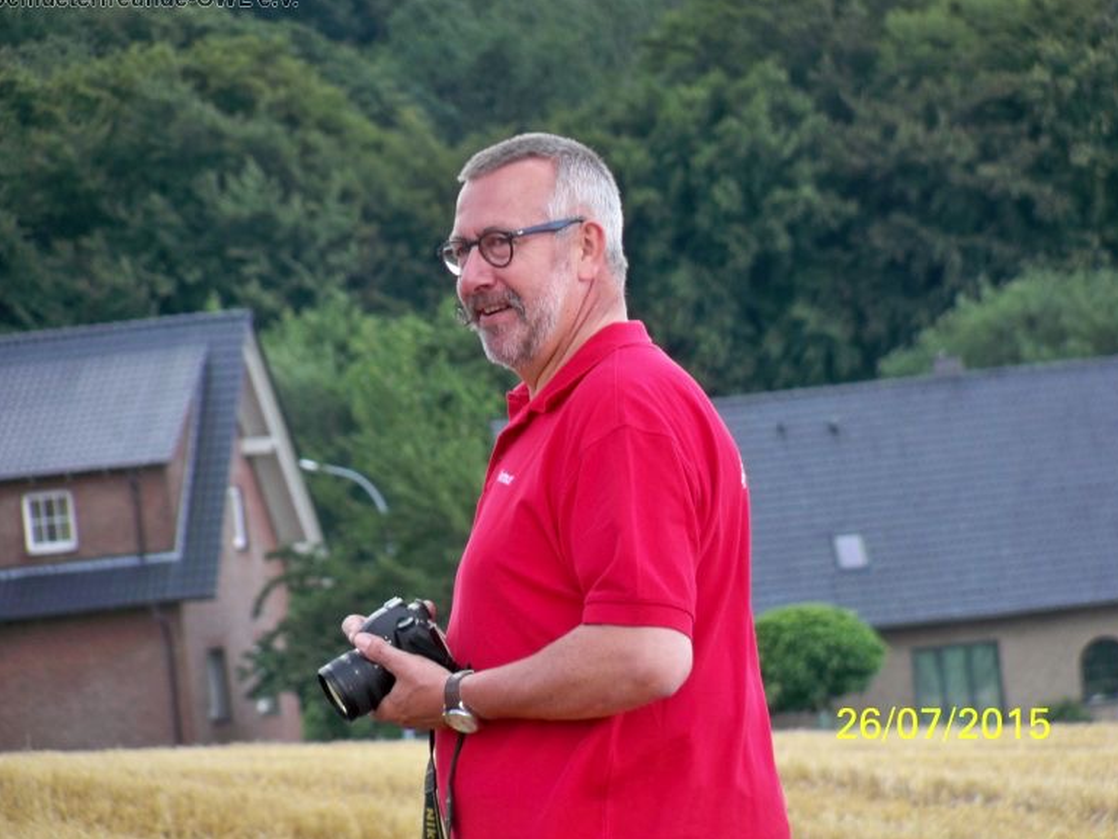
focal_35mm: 364
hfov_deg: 5.4
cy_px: 407
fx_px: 11758
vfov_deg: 4.1
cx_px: 555
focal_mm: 62
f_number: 4.8
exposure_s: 1/125
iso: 100
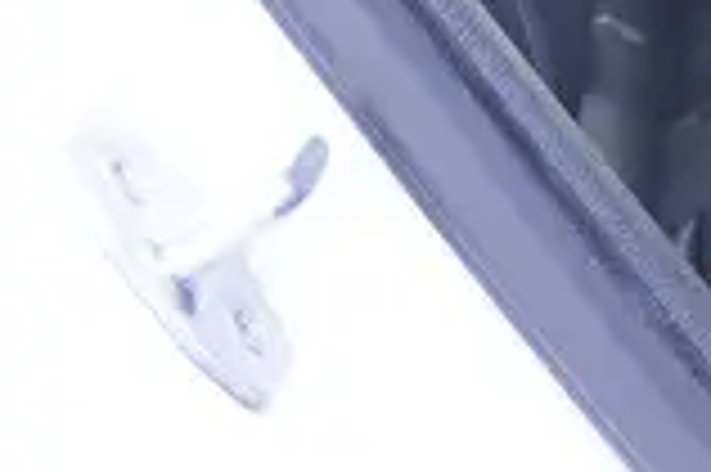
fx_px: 3443
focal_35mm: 175
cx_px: 1791
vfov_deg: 7.6
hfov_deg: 10.1
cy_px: -434
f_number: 4
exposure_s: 1/160
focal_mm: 23
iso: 4000
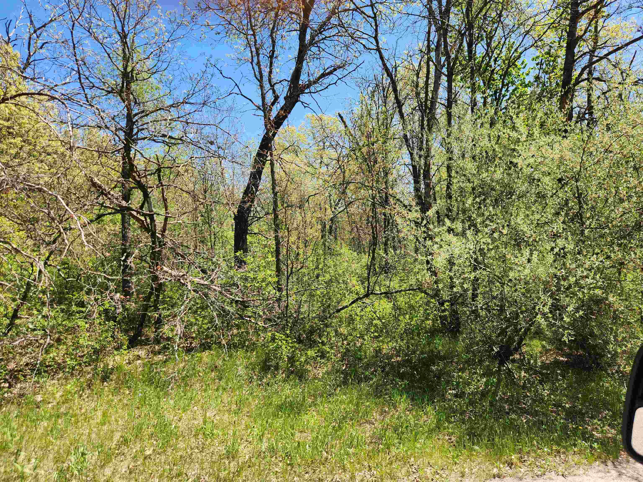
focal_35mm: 23
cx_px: 322
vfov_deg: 58.9
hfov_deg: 73.9
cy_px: 241
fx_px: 427
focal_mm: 5.4
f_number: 1.8
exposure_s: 1/748
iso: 20
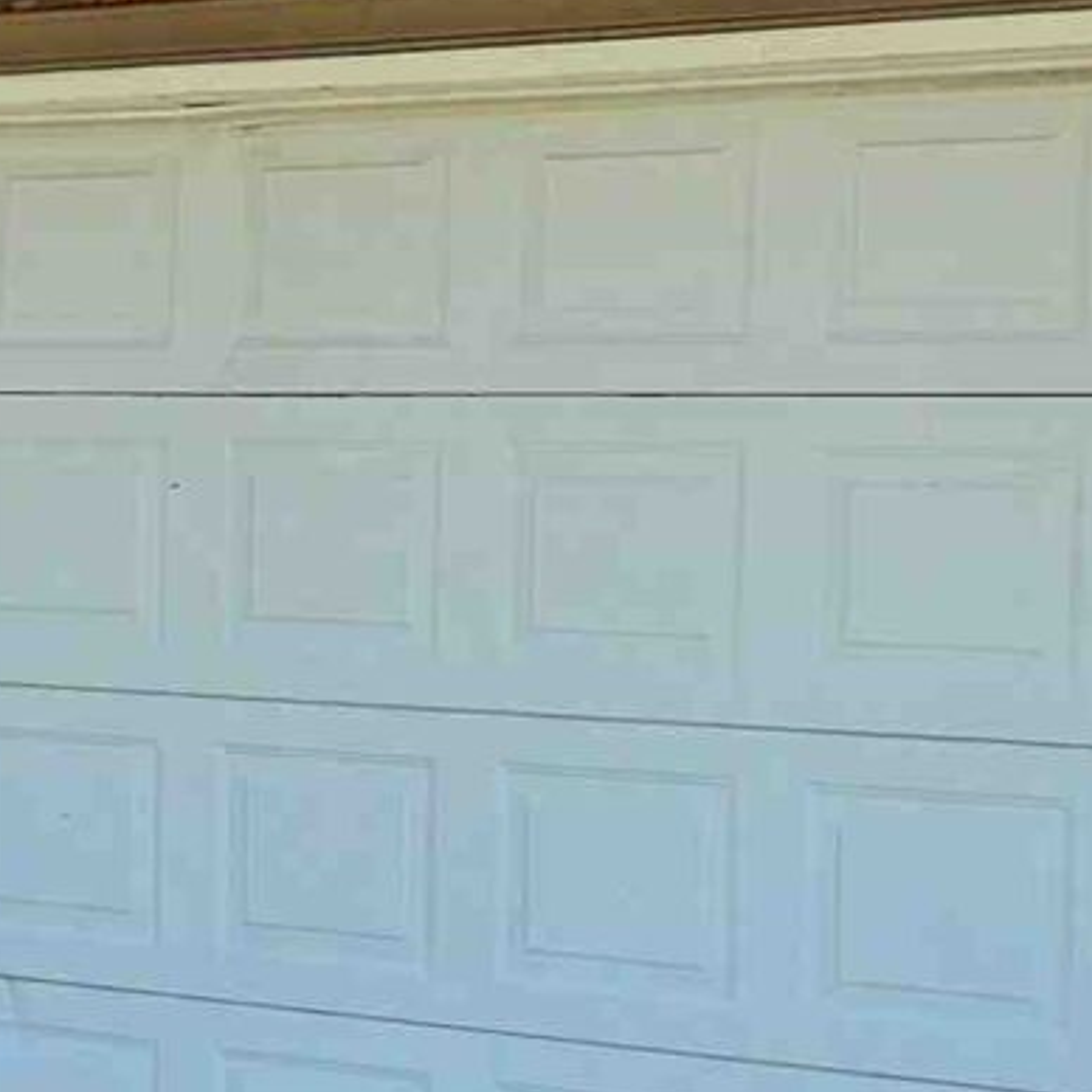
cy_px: 476
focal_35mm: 134
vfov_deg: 13.0
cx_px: -225
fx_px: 4783
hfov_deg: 12.7
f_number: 1.8
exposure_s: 1/866
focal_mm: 5.4
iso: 25
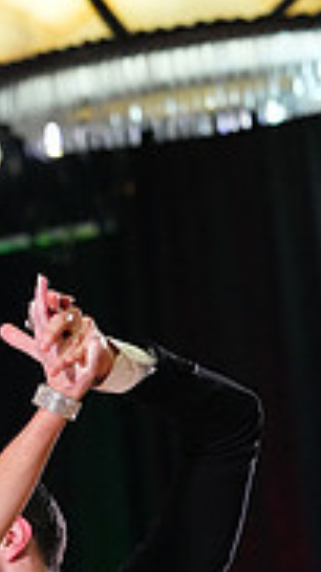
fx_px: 6024
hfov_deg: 3.0
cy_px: 893
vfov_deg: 5.4
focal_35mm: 397
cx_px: -11
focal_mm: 119
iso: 6400
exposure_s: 1/400
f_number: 4.5
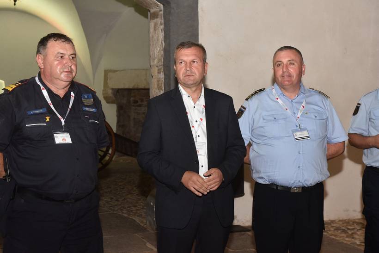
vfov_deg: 21.9
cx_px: 190
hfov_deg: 32.4
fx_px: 653
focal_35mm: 62
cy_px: 126
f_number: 8
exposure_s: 1/60
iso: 2500
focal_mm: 62
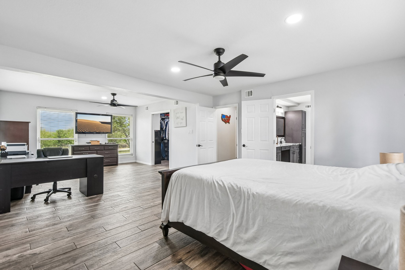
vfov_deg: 77.3
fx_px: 169
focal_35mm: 15
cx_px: 202
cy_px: 135
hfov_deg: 100.4
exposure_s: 1/40
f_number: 8
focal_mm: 10
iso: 400
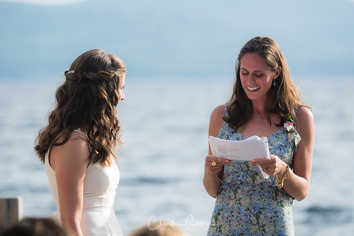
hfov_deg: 6.9
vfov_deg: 4.6
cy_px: 118
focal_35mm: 300
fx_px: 2951
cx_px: 177
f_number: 4
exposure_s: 1/800
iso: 200
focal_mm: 200
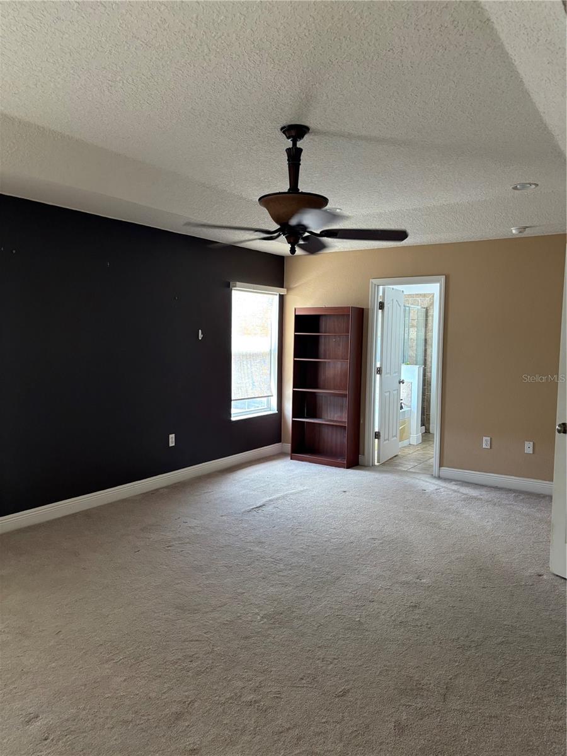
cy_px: 378
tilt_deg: -2.1
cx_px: 284
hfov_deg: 53.1
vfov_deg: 67.3
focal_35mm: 26
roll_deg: -1.5
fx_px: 568
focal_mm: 5.96
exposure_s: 1/60
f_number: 1.6
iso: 200
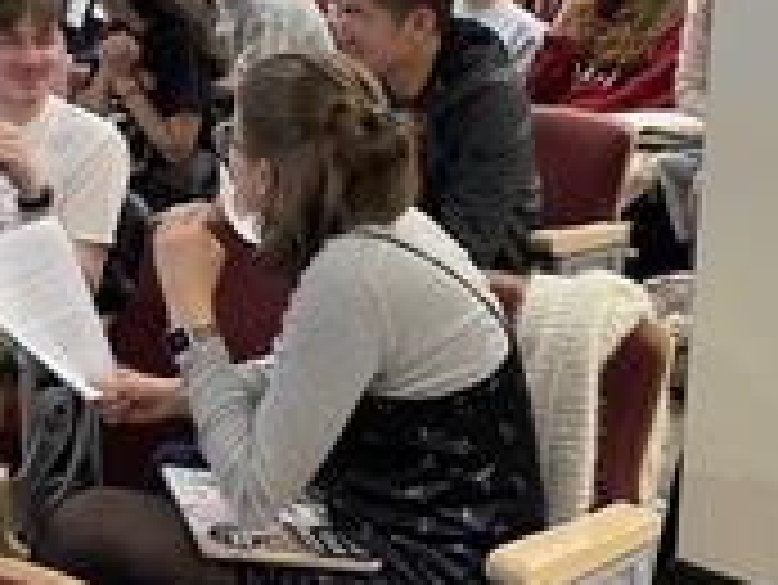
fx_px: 1170
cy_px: 153
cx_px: 193
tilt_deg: -7.6
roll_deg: -1.4
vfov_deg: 27.7
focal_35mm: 52
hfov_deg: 35.9
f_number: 1.6
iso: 400
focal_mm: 5.1
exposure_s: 1/60
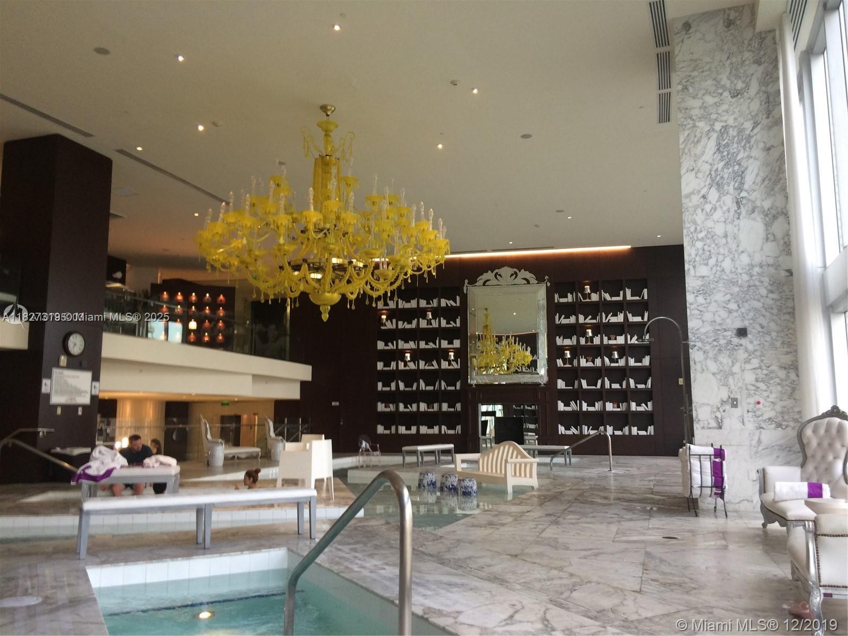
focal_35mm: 29
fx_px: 710
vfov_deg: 48.2
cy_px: 318
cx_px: 424
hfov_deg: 61.7
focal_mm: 4.15
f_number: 2.2
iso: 80
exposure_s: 1/30
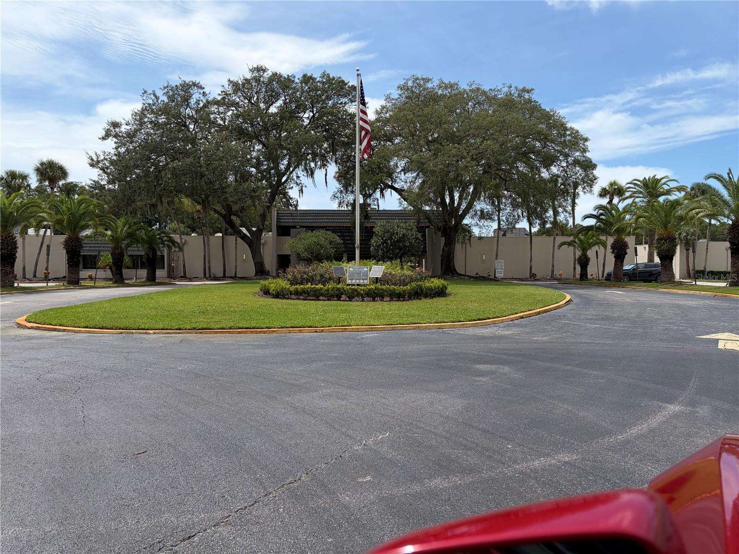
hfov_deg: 67.3
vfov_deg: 53.1
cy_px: 277
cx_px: 370
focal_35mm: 26
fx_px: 555
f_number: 1.6
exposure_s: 1/4950
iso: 50
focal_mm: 5.96
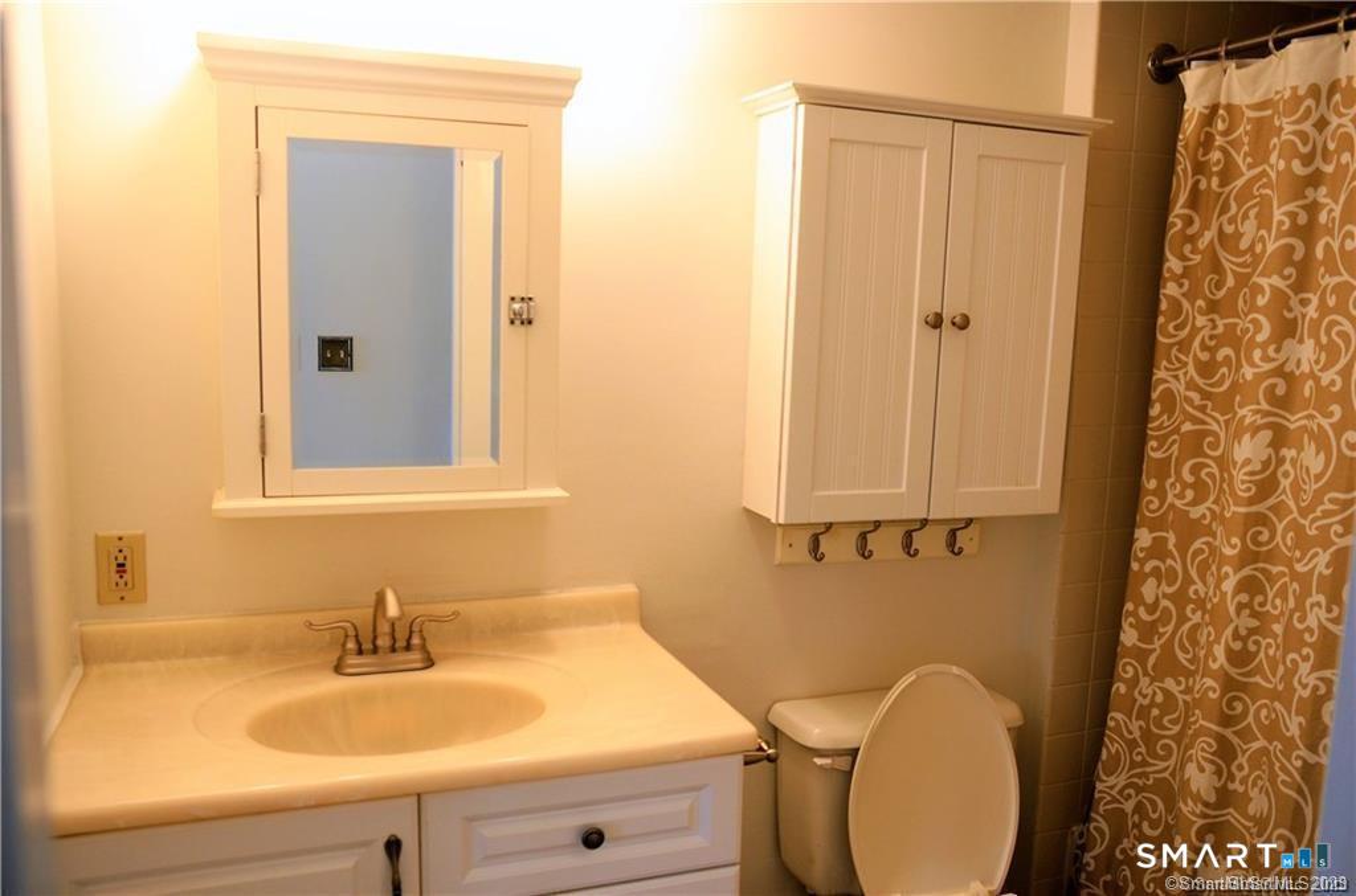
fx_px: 1127
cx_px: 678
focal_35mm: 30
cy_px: 448
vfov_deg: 43.4
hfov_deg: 62.1
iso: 400
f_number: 4
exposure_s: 1/60
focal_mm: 20
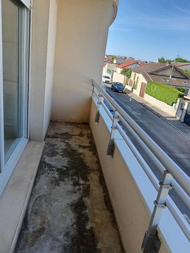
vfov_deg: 65.3
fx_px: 198
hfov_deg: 51.4
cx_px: 95
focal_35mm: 27
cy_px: 126
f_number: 1.9
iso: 100
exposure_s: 1/339
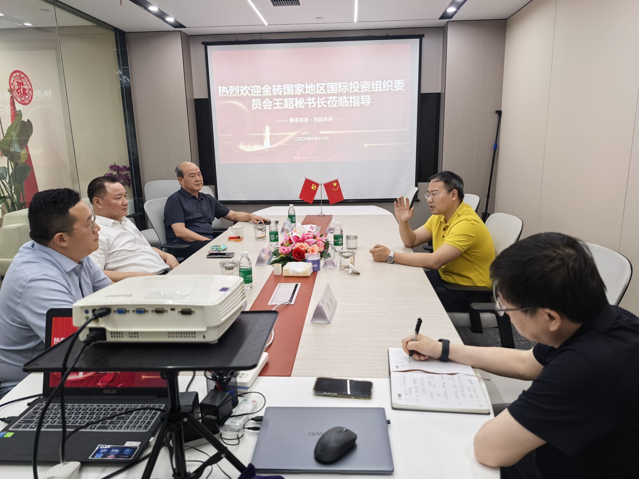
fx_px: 443
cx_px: 320
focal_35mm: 24
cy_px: 240
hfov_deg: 71.6
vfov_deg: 56.8
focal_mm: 6.98
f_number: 1.4
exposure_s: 1/120
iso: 160
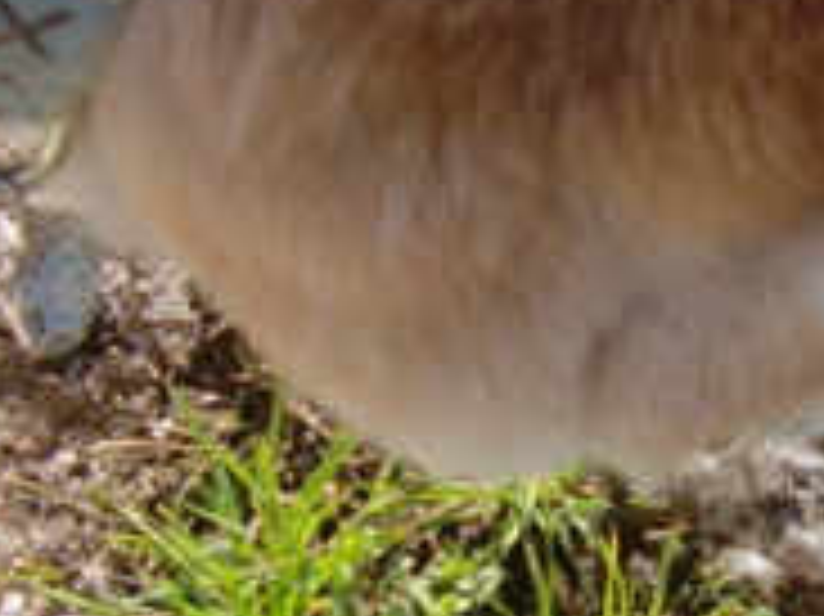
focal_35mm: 98
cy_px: 508
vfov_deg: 15.0
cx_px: 874
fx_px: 2331
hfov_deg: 19.3
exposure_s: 1/320
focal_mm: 4.9
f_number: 2.6
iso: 64
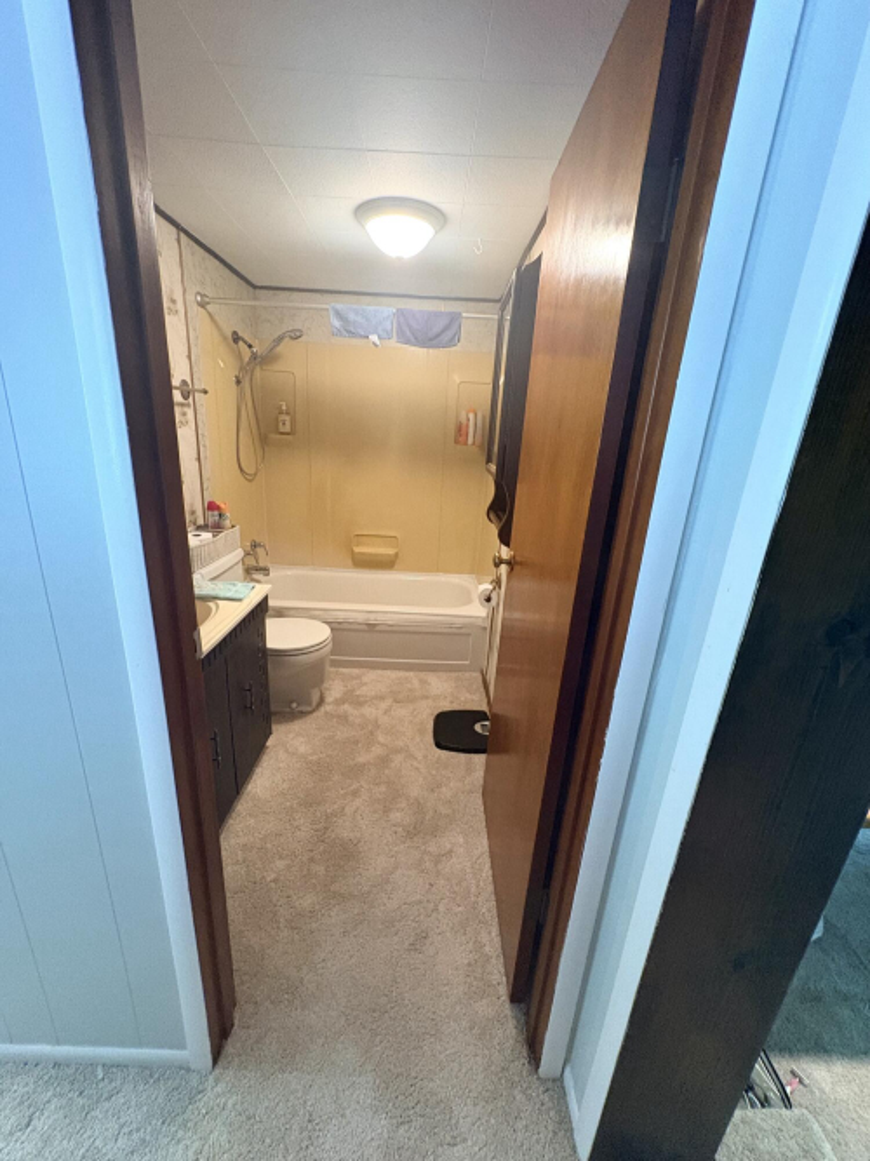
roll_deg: -4.3
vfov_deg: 102.1
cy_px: 580
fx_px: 469
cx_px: 435
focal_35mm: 14
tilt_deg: -17.5
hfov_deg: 85.7
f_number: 2.2
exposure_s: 1/40
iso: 640
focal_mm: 2.22
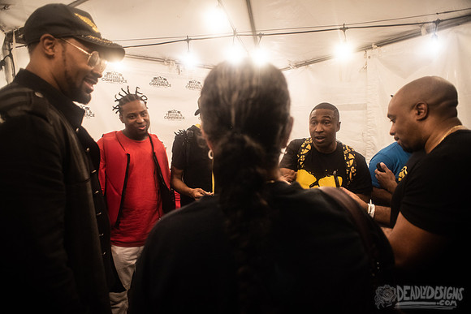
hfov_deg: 84.0
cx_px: 236
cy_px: 157
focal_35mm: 20
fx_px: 262
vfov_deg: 62.0
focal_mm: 20
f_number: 3.5
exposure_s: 1/100
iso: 1600
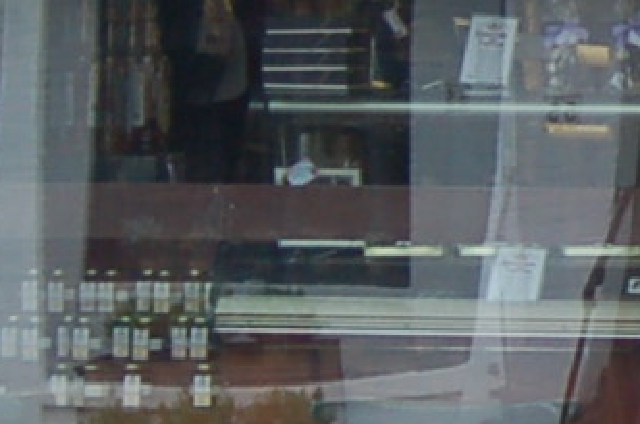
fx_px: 5464
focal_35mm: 308
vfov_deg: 4.4
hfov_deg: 6.3
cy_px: -391
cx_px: 1766
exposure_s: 1/40
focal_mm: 28
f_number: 3.3
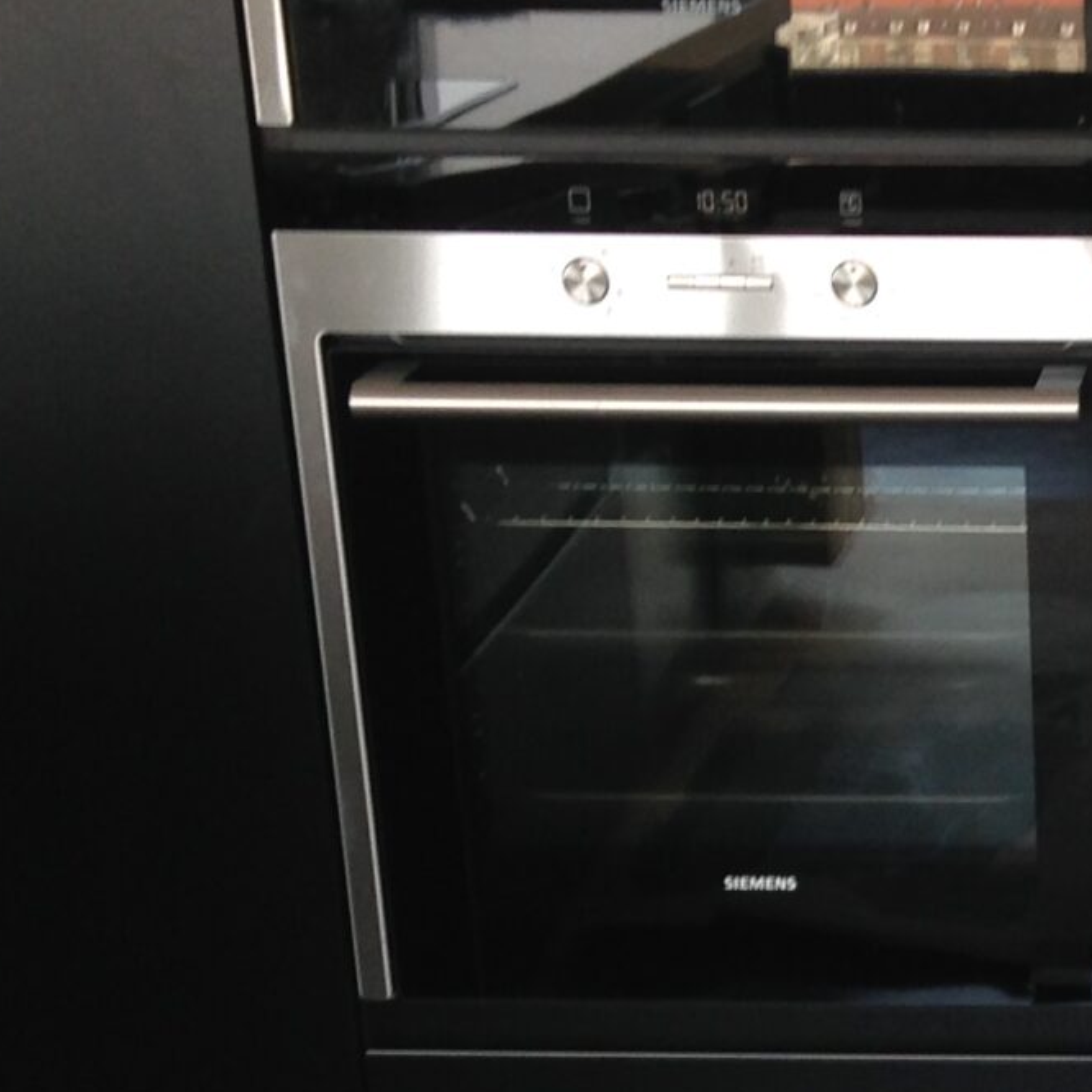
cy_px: 1270
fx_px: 3997
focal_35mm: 112
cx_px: 1233
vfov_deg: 15.1
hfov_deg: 15.1
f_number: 2.4
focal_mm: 4.12
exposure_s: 1/40
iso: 50
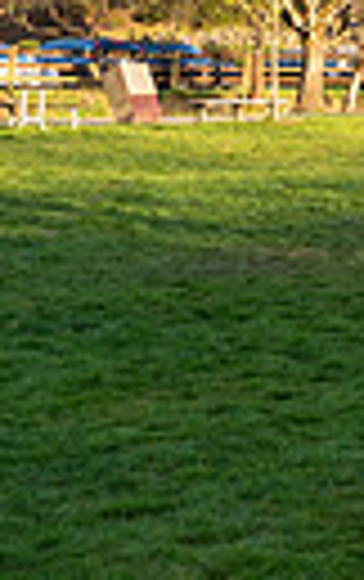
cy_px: -97
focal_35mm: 110
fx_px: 1740
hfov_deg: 8.7
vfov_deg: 18.1
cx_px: 1263
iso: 100
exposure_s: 1/200
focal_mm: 24
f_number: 7.1
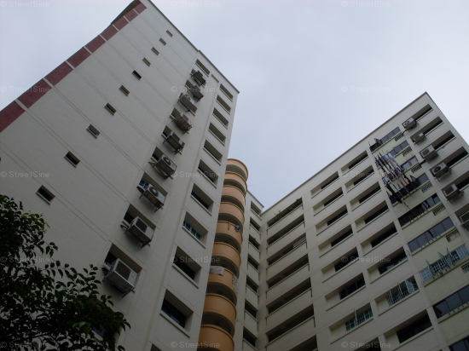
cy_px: 176
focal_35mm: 38
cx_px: 234
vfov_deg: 37.7
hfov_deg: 49.0
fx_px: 515
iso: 80
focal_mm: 6.3
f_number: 8.4
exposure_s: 1/250
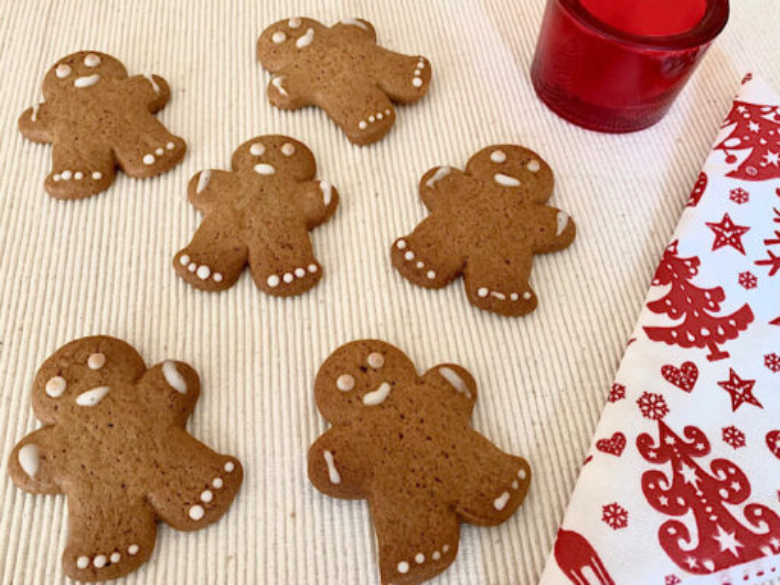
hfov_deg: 67.3
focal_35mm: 26
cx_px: 390
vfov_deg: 53.1
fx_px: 586
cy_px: 292
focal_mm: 4.25
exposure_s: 1/33
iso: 320
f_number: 1.8
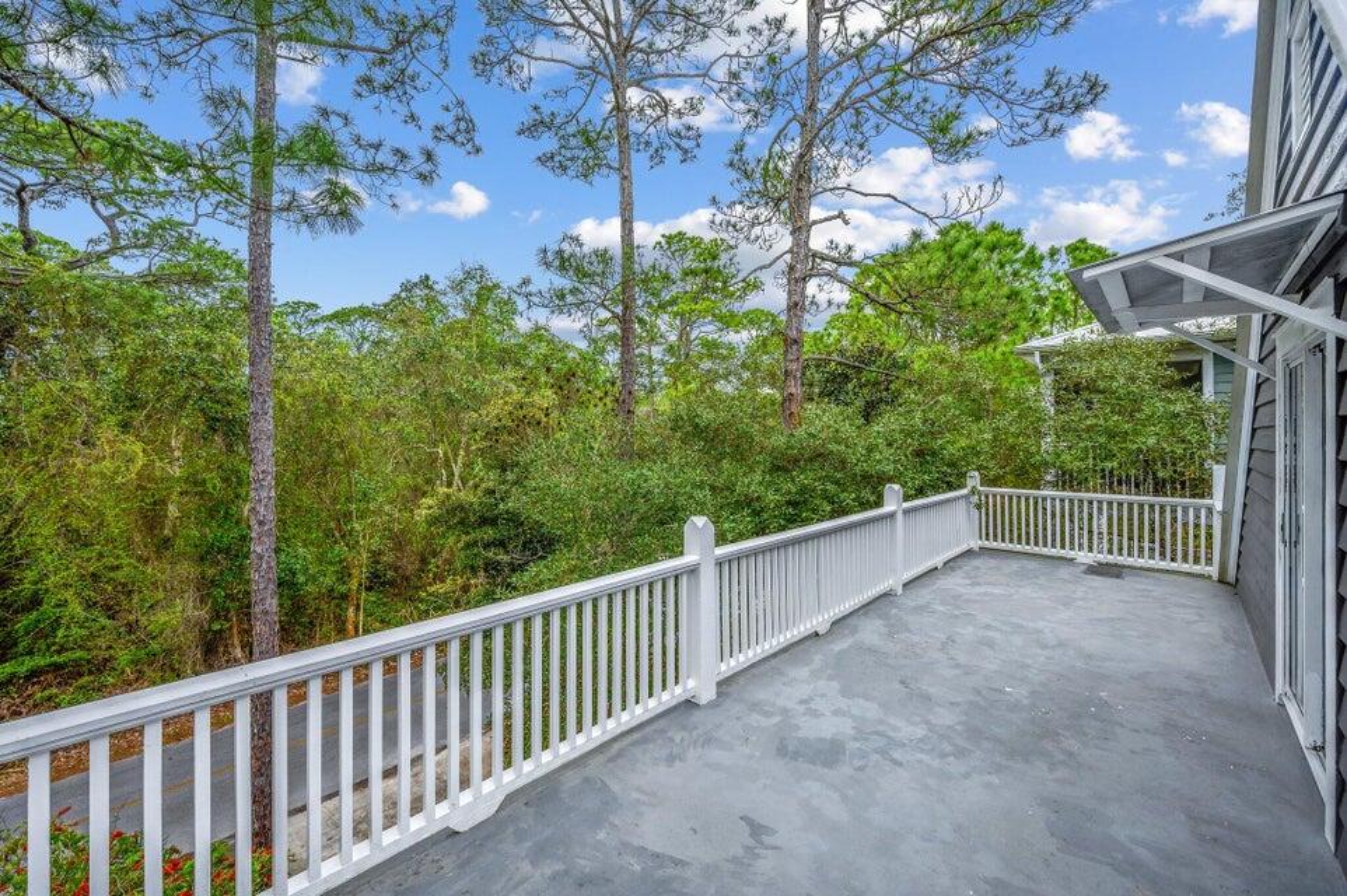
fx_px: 523
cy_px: 448
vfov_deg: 81.1
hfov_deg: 104.3
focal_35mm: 14
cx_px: 674
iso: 100
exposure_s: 1/160
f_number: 9
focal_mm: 14
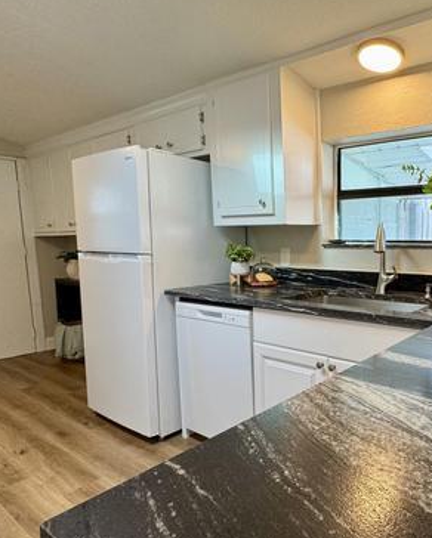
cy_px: 287
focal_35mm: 24
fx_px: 383
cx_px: 348
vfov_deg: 70.1
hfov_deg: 54.7
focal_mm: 2.22
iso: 80
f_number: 2.2
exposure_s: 1/99
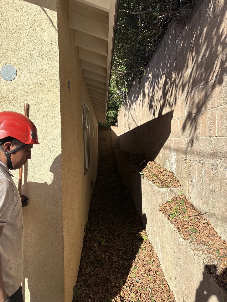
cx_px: 114
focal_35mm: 26
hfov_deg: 53.1
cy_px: 151
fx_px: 227
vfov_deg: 67.3
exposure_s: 1/2451
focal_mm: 5.96
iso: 50
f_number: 1.6
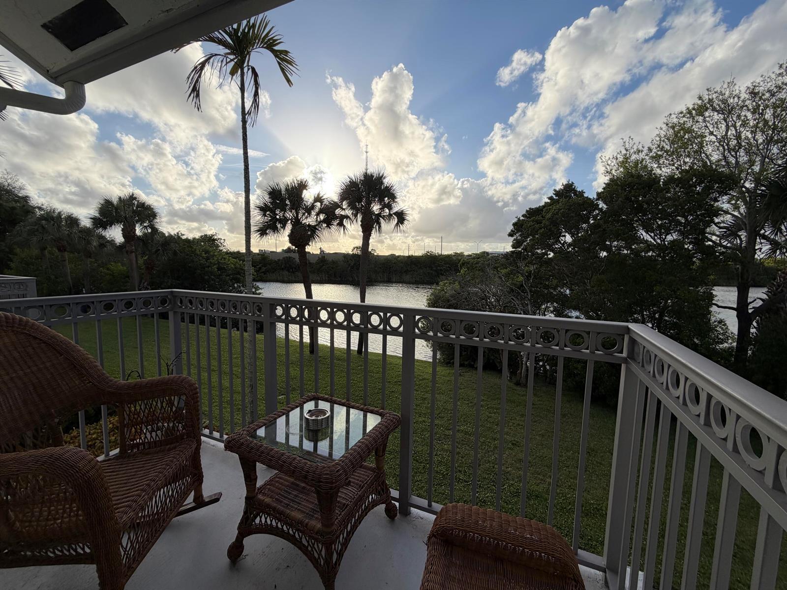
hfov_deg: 102.1
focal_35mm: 14
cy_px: 295
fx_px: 318
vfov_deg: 85.7
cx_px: 394
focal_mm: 2.22
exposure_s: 1/1050
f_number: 2.2
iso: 20
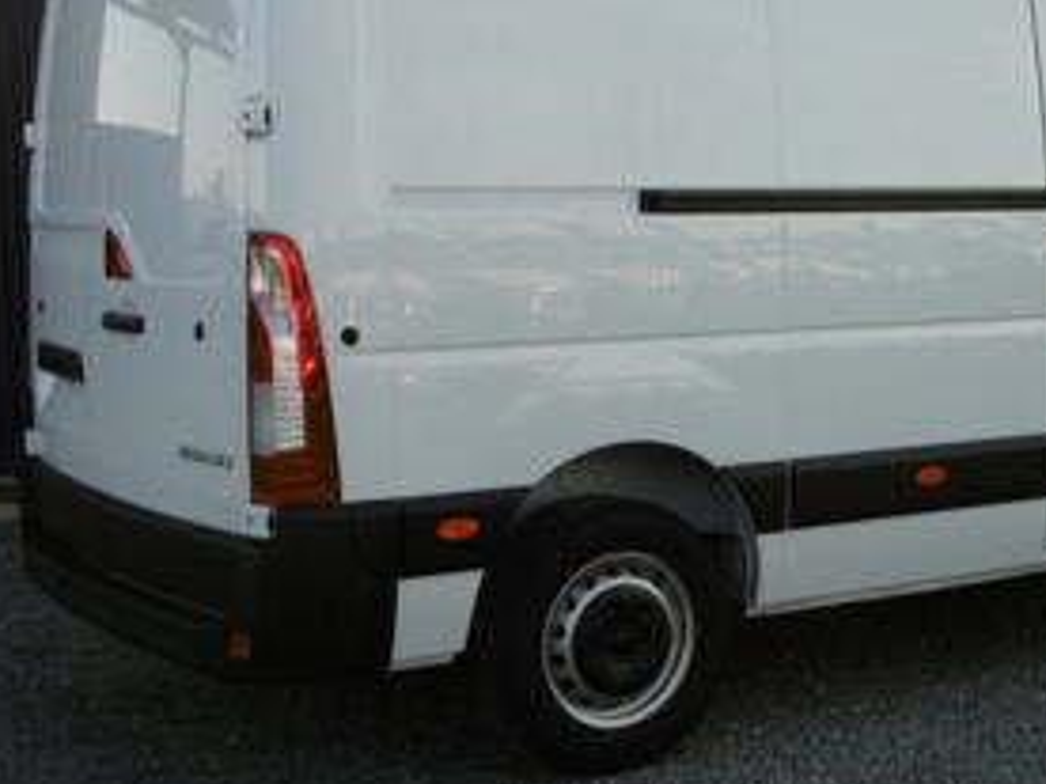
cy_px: 311
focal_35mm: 66
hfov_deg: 28.7
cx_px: 860
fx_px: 1994
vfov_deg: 22.2
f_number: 3.7
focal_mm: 6.8
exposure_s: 1/400
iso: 100
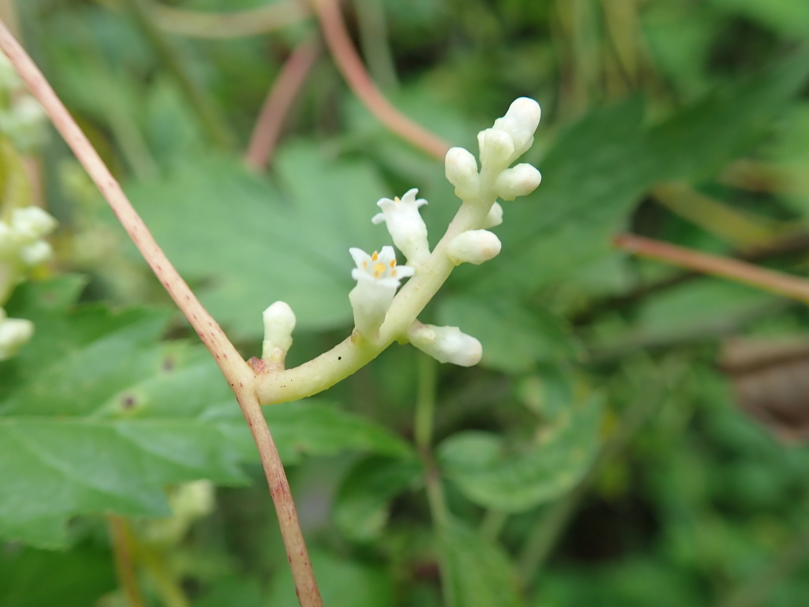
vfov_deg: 46.8
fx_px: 701
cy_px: 304
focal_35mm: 30
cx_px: 404
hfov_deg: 60.0
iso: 125
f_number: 2.3
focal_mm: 5.5
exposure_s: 1/125
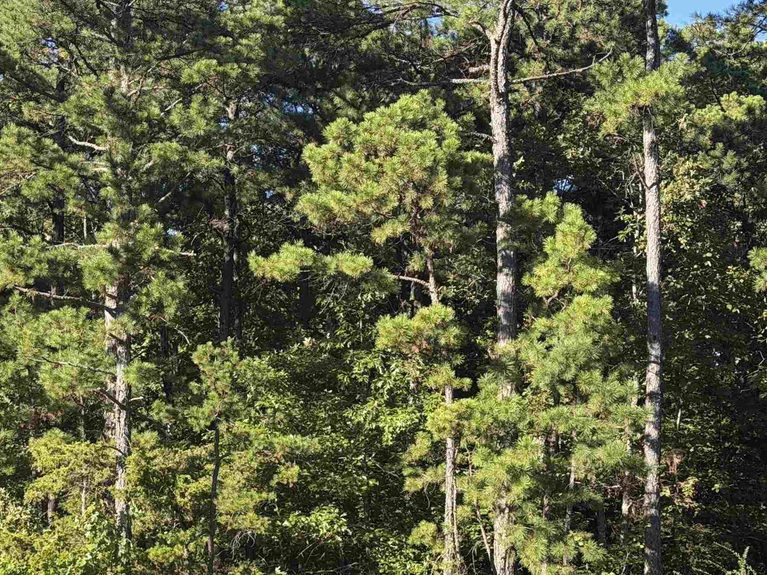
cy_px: 355
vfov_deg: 18.0
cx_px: 160
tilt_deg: +10.0
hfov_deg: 23.5
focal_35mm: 82
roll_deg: -0.5
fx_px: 1817
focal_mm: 6.76
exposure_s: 1/962
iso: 64
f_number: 1.78
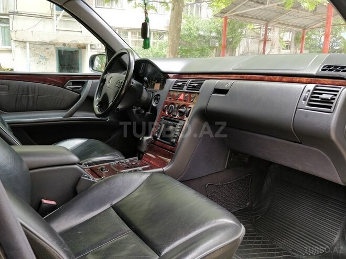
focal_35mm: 24
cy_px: 130
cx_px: 173
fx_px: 240
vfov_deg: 56.8
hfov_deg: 71.6
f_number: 1.7
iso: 320
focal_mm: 4.1
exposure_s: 1/100
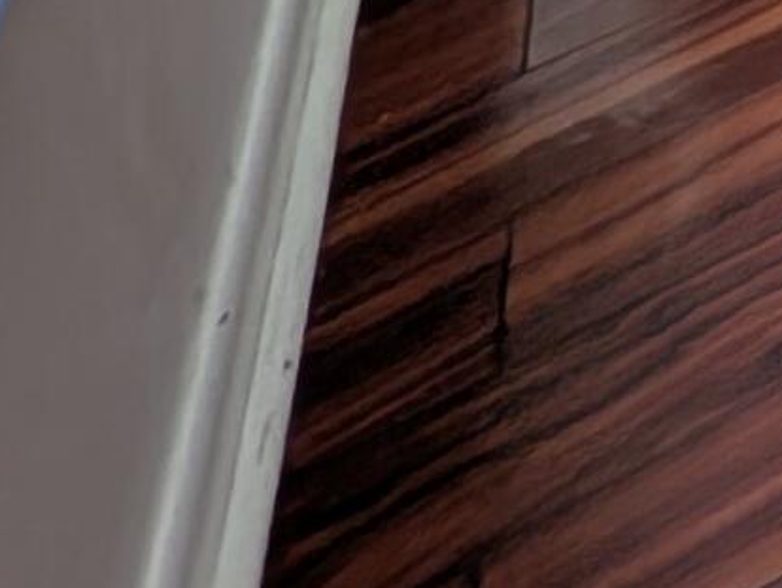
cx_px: 2616
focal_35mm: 87
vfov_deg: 9.2
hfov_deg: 10.1
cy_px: -1535
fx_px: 1967
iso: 80
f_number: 1.7
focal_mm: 2.02
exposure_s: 1/60
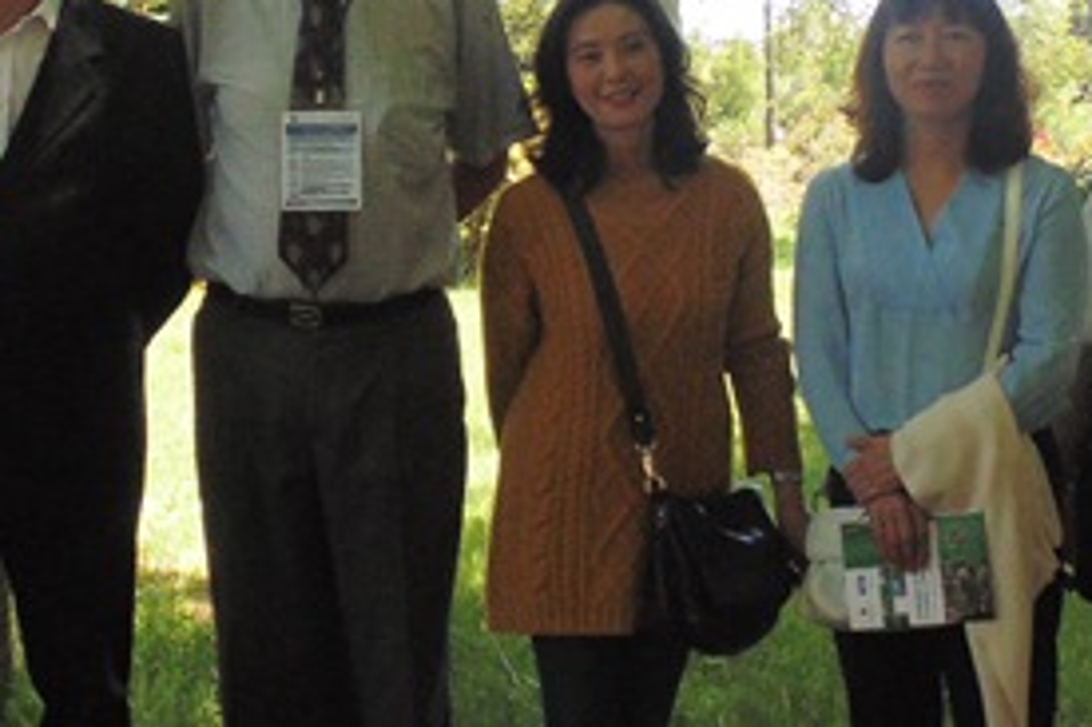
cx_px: 675
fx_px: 2274
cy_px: 296
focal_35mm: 75
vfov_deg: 18.1
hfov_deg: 26.9
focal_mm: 4
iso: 200
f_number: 3.1
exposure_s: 1/320
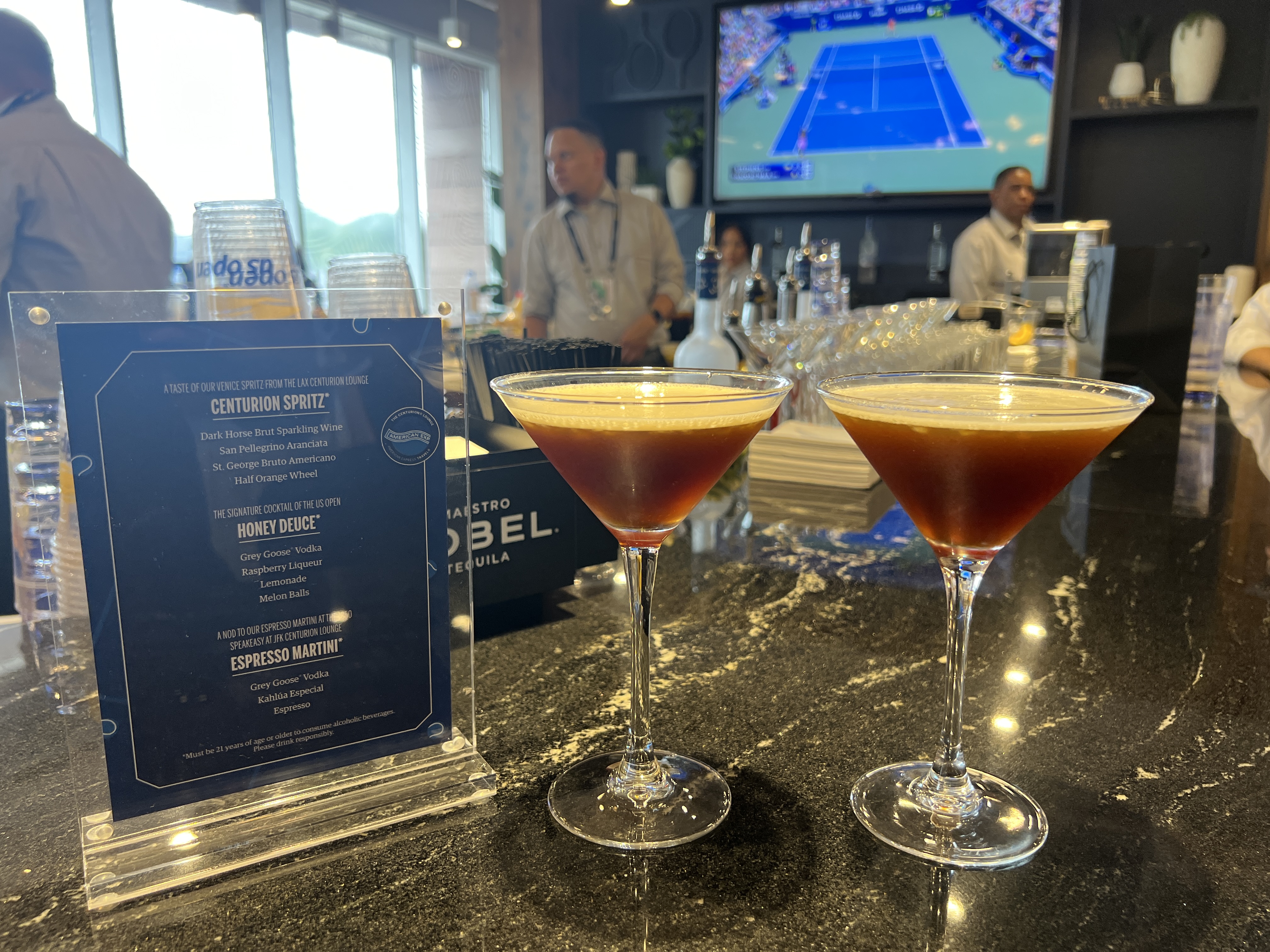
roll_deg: +0.0
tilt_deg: -12.2
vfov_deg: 53.1
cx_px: 635
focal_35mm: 26
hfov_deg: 67.3
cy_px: 476
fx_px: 954
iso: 100
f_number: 1.5
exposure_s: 1/120
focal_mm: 5.7
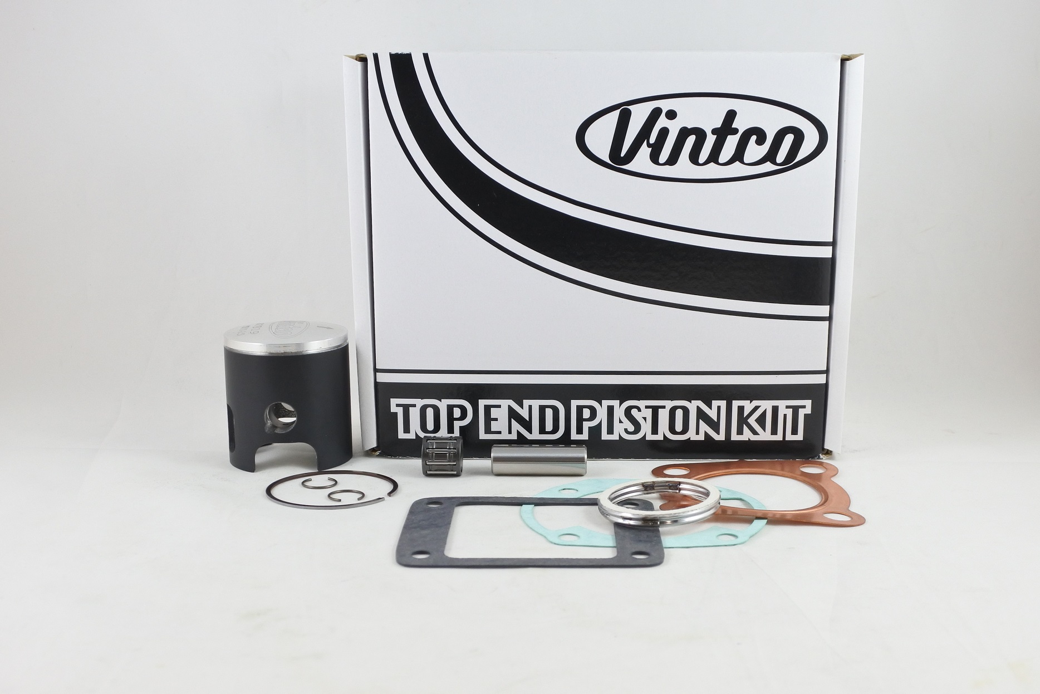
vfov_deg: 38.9
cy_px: 347
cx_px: 520
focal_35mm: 34
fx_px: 982
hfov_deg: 55.8
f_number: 4
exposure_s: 1/125
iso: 450
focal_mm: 12.8
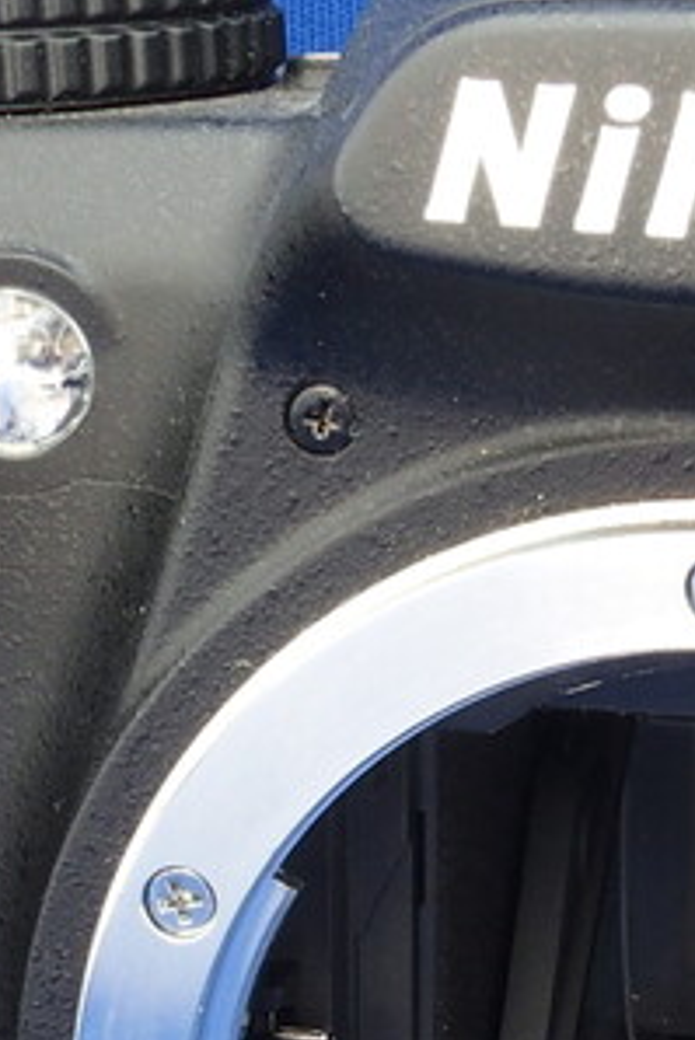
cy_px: 869
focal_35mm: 176
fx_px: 5090
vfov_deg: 11.6
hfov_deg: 7.8
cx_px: 597
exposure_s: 2.5
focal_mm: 9
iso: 100
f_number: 8
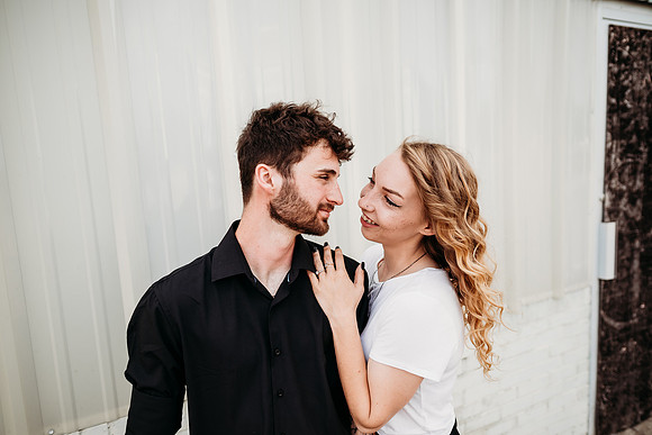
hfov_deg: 73.7
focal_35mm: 24
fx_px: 435
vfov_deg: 53.2
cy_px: 218
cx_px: 326
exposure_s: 1/640
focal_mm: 24
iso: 100
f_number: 2.8
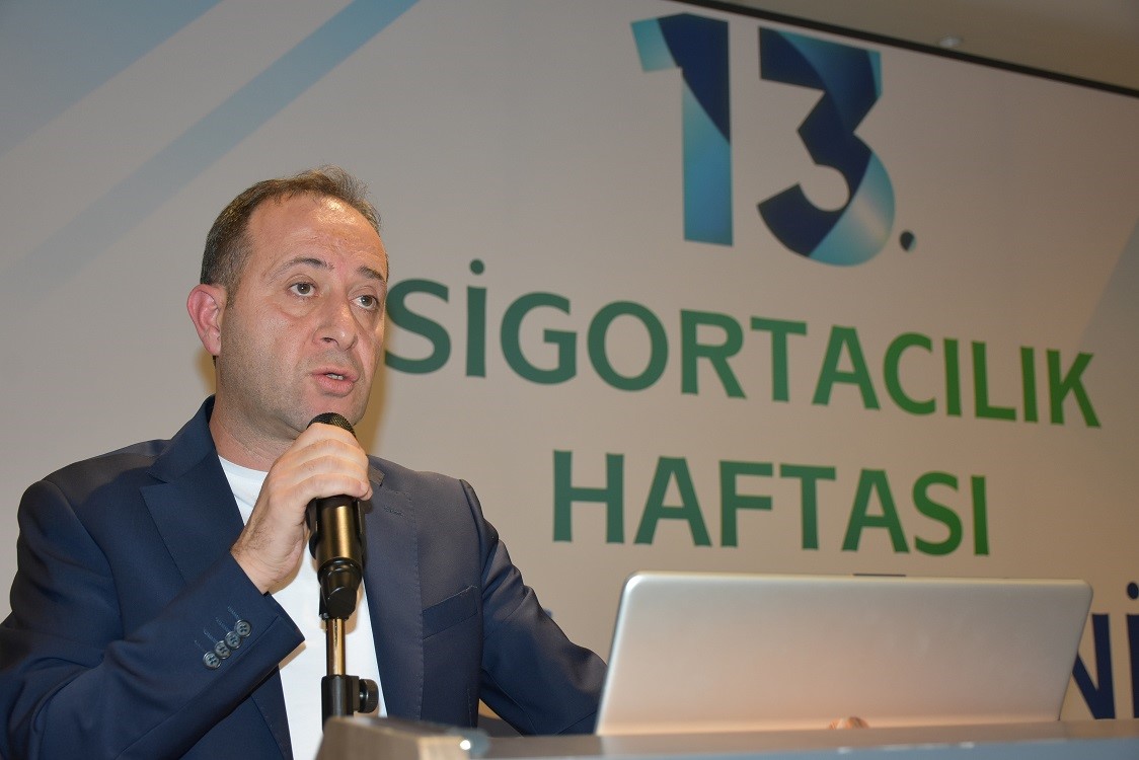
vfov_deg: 29.9
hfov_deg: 43.6
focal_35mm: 45
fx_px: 1424
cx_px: 570
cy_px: 380
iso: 800
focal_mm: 30
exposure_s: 1/60
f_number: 4
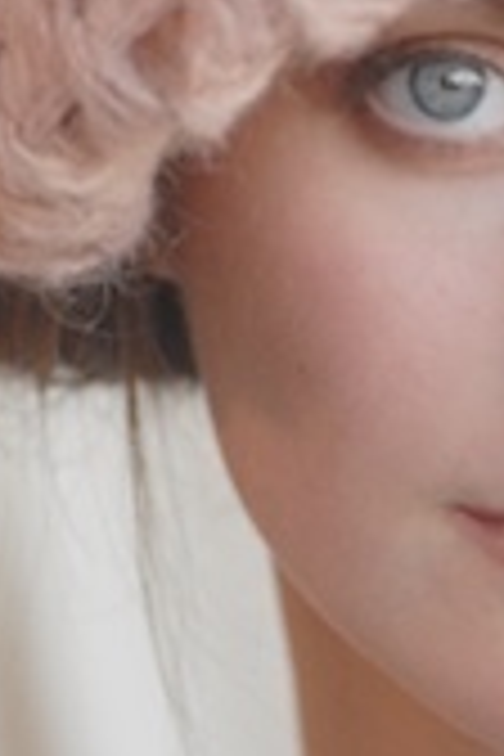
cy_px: 806
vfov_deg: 5.3
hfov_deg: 3.6
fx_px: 8105
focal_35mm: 386
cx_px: 511
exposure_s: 1/250
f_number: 3.5
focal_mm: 90
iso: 400
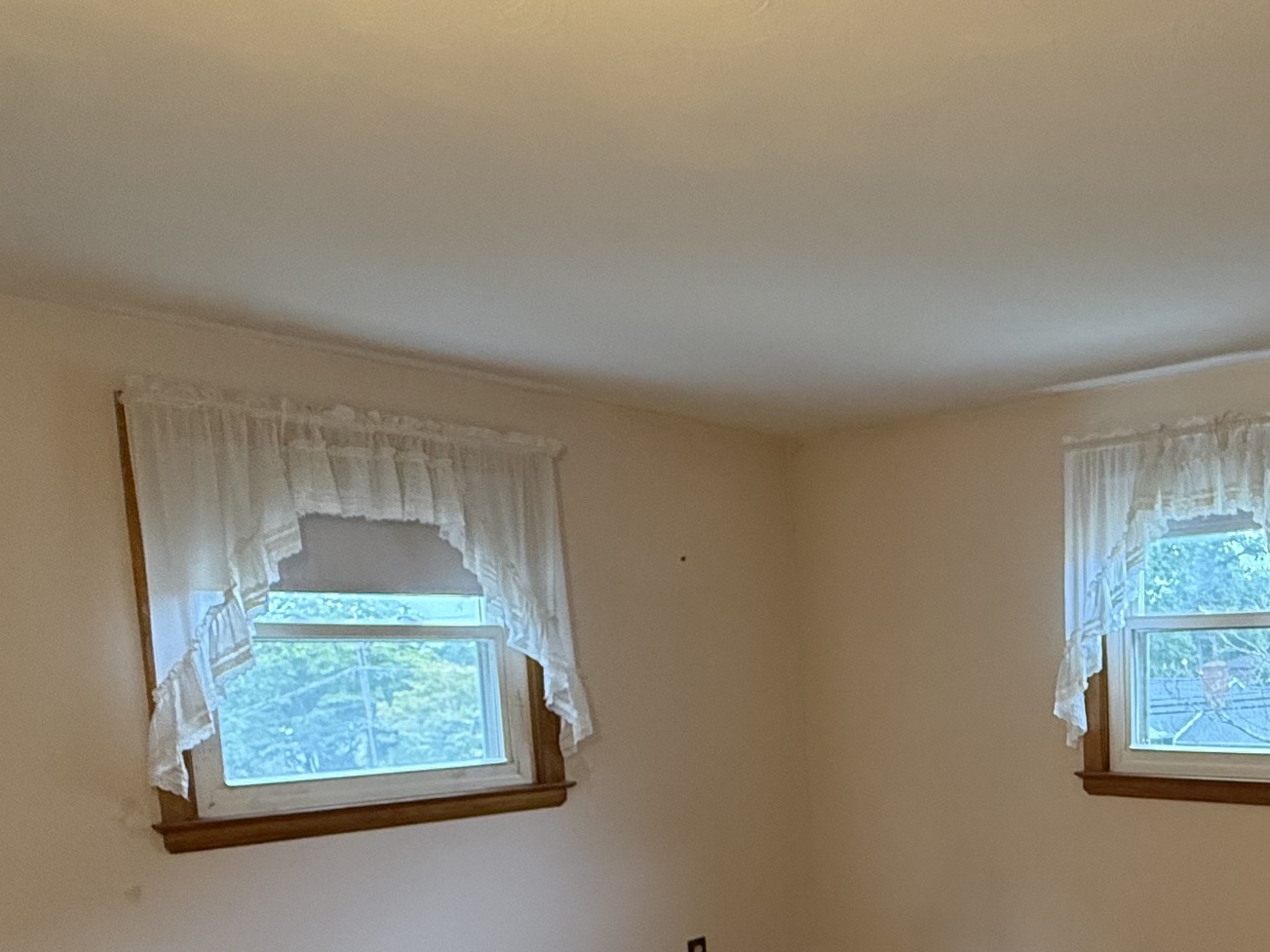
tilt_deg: -7.0
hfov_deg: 50.2
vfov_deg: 40.5
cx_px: 1101
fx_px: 1211
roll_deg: +1.5
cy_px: 808
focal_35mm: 33
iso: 320
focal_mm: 2.22
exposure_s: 1/60
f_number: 2.2
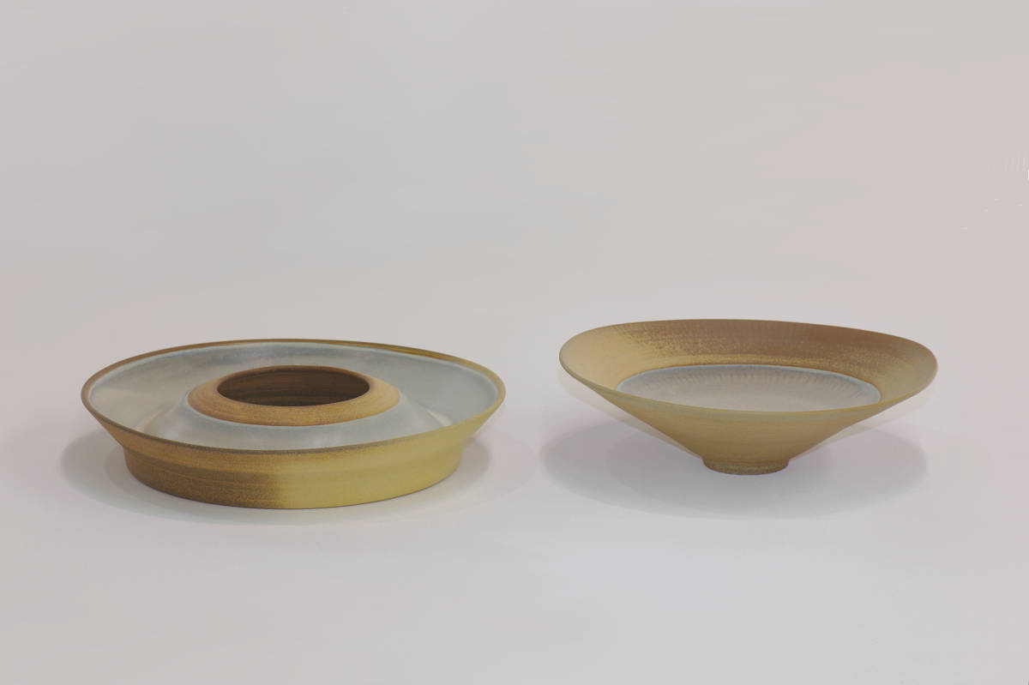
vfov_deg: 8.7
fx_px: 4500
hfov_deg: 13.0
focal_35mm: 158
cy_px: 342
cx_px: 514
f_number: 11
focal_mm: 105
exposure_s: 1/8
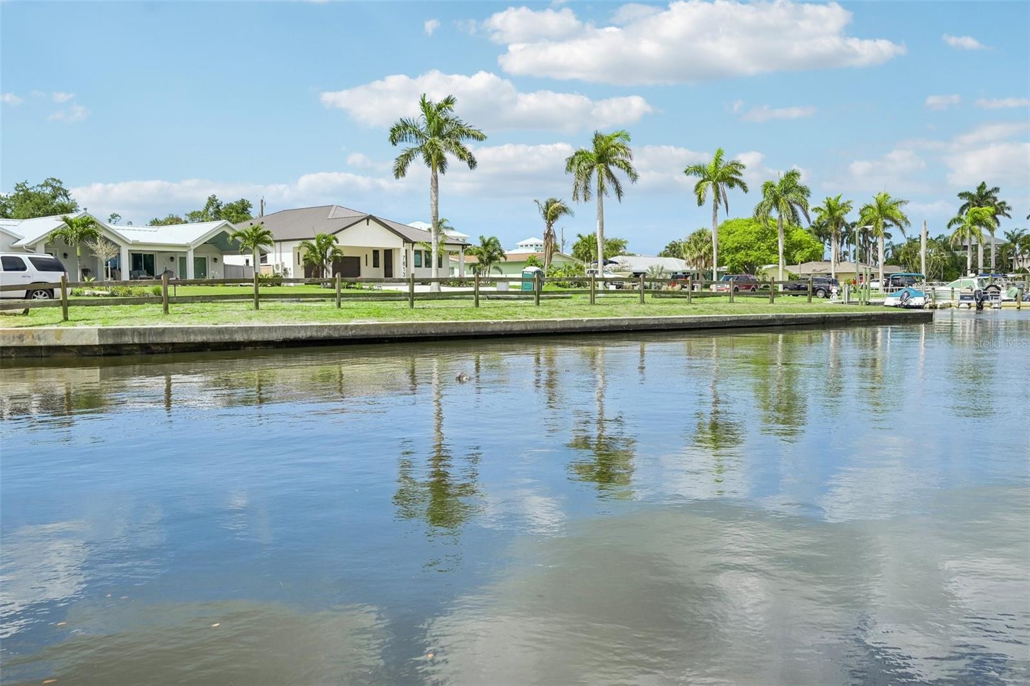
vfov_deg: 43.6
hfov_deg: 61.9
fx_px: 858
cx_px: 515
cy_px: 343
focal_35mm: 30
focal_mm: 30
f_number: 8
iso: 400
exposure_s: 1/1250
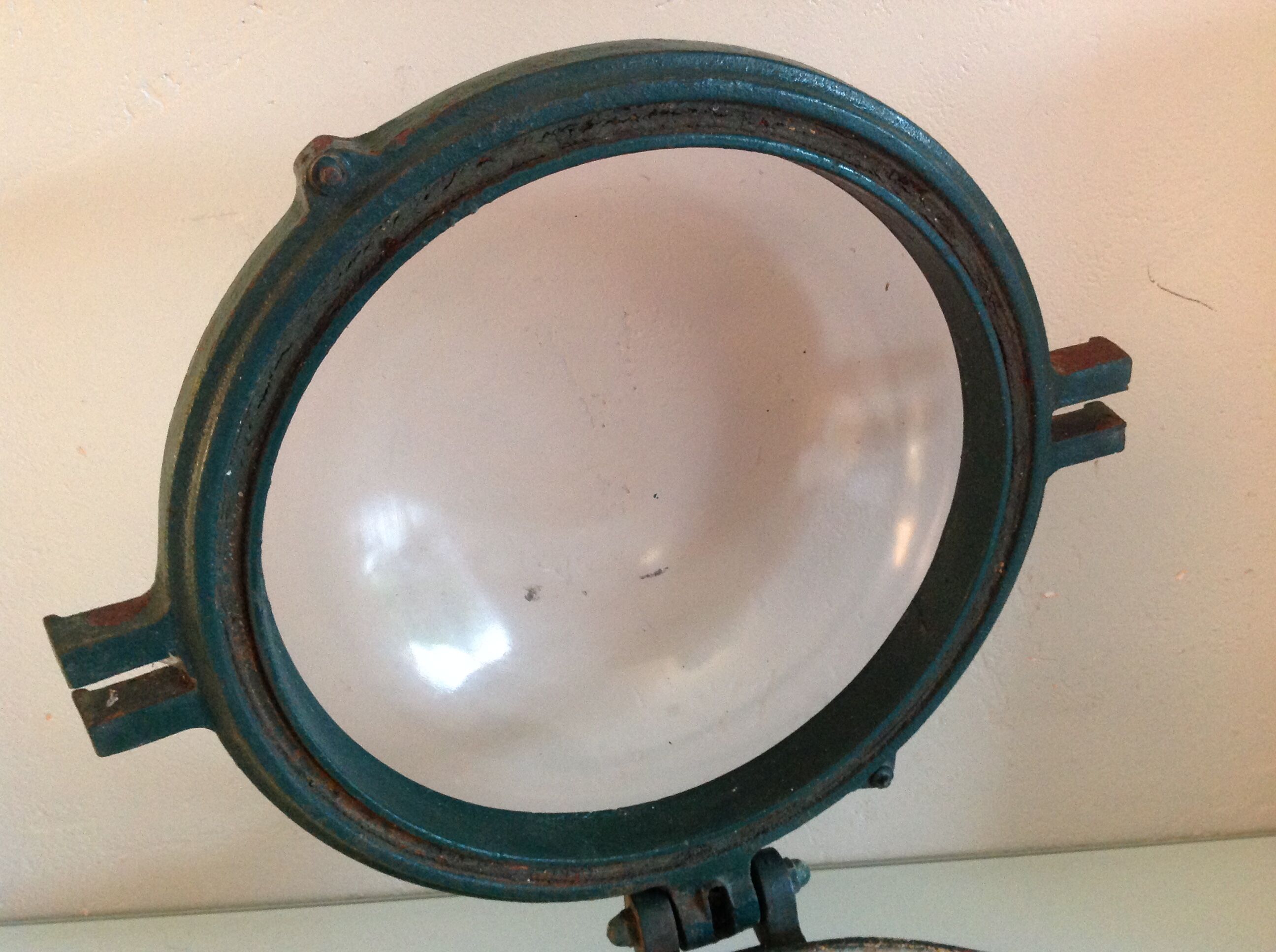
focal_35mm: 35
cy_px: 476
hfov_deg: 52.7
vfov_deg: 40.6
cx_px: 638
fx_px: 1288
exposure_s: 1/17
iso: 320
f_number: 2.4
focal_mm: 4.28
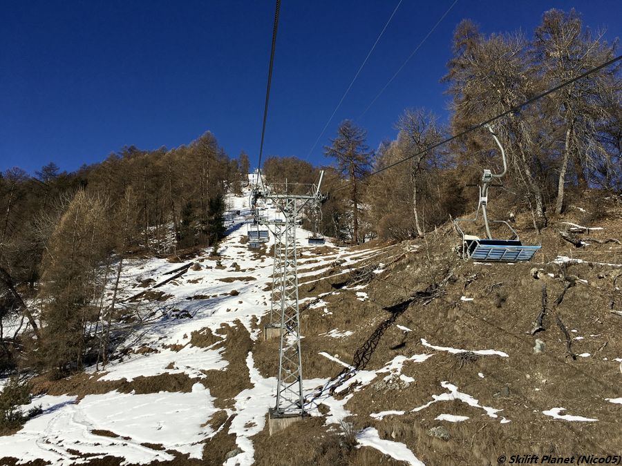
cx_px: 311
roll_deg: +0.0
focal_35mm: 29
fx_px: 521
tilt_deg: +18.7
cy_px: 233
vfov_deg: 48.2
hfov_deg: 61.7
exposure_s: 1/2747
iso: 25
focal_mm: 4.15
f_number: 2.2
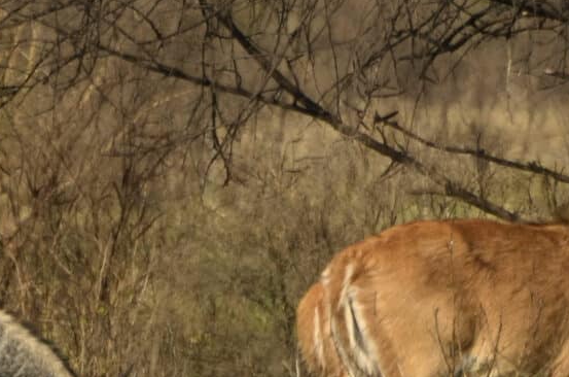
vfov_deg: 0.7
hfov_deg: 1.1
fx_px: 30687
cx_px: 496
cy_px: 27
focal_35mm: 1946
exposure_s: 1/1250
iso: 200
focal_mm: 280
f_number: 5.6
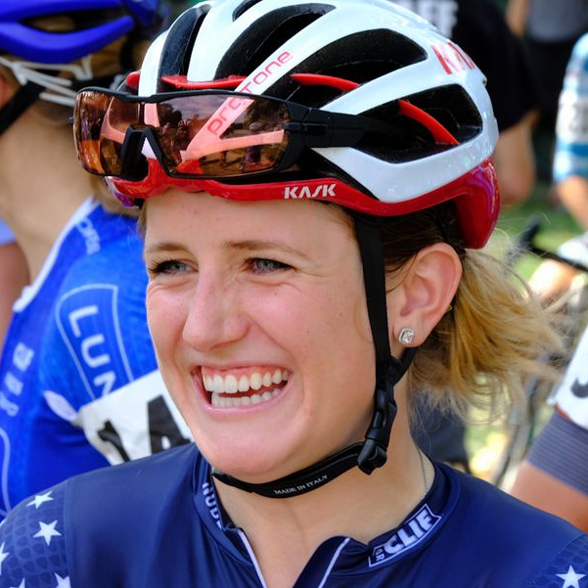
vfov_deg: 8.9
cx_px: 309
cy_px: 352
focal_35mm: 197
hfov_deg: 8.9
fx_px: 3786
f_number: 9
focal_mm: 77.3
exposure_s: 1/160
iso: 500
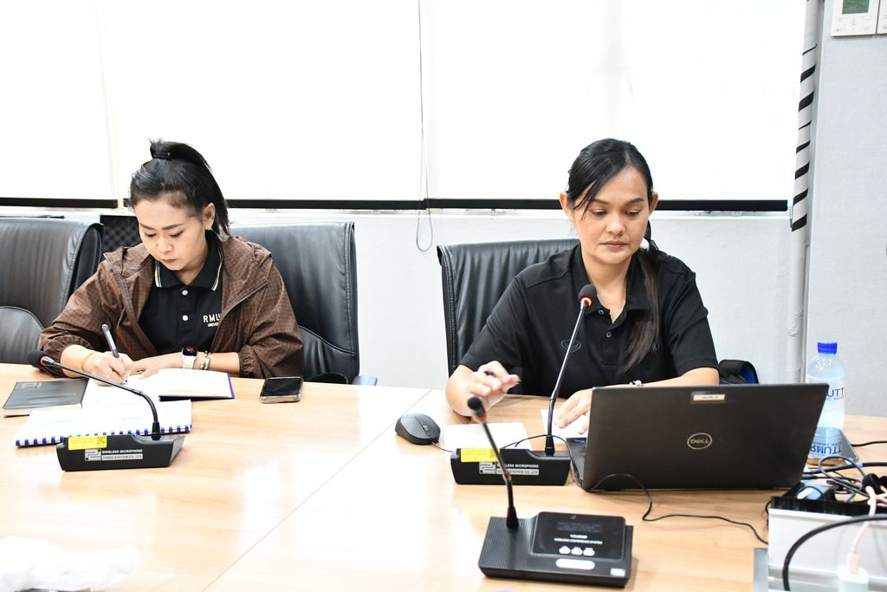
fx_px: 1109
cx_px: 444
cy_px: 296
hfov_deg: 43.6
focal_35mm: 45
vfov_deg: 29.9
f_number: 4
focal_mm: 30
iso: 2800
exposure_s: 1/125
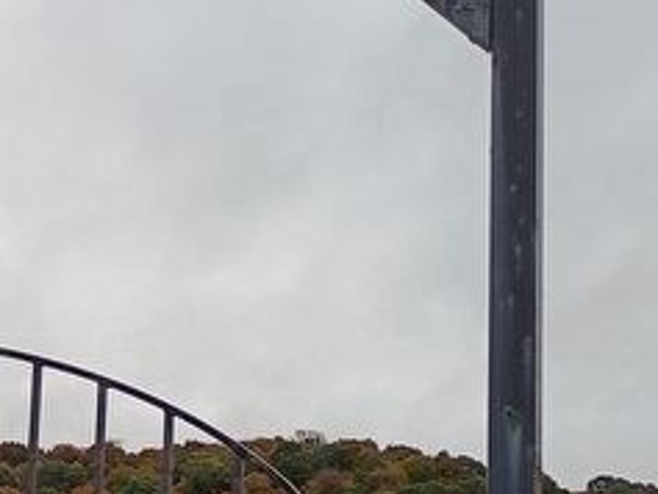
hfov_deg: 19.6
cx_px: 44
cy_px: 341
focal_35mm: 98
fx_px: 1864
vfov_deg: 15.1
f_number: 1.8
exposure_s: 1/125
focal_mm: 4.27
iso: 100
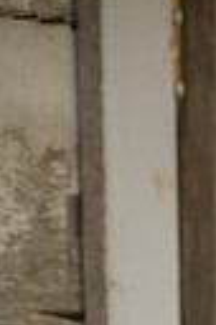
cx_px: 379
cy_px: 556
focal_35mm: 439
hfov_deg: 3.1
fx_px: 3961
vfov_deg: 4.7
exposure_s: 1/320
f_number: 5.6
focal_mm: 125
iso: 400
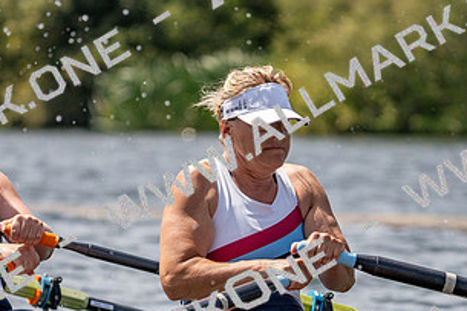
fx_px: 6210
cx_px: 291
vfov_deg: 2.9
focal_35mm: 479
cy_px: 234
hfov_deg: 4.3
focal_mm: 252
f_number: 5.6
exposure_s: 1/2000
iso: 250
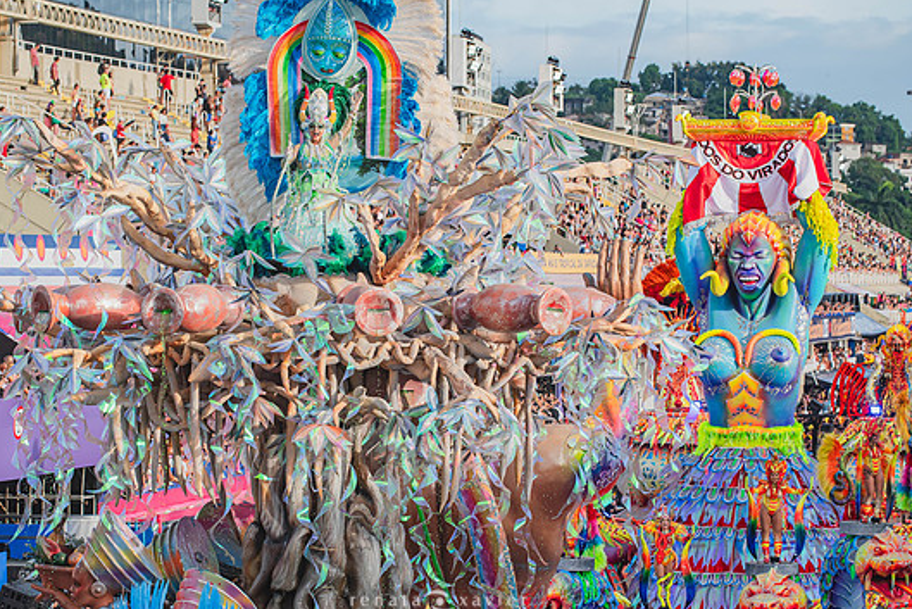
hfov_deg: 14.1
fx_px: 3674
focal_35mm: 145
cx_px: 396
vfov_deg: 9.5
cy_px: 315
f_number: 5.6
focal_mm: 120
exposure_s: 1/800
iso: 200
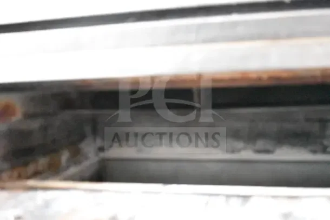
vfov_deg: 35.5
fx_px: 344
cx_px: 165
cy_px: 110
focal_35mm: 38
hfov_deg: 51.3
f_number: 4
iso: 25600
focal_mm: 25
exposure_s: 1/25
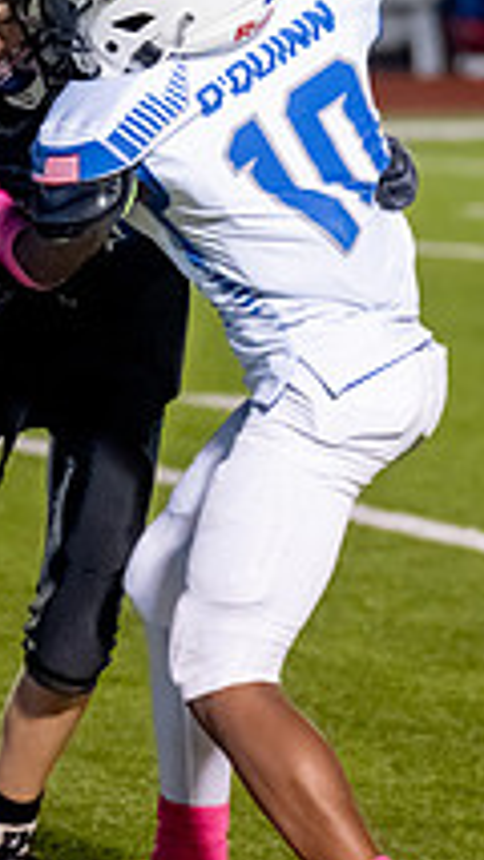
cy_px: 400
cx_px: -19
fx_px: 7475
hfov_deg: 3.7
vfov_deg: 6.6
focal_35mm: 328
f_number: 2.8
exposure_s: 1/1000
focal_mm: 85
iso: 2500
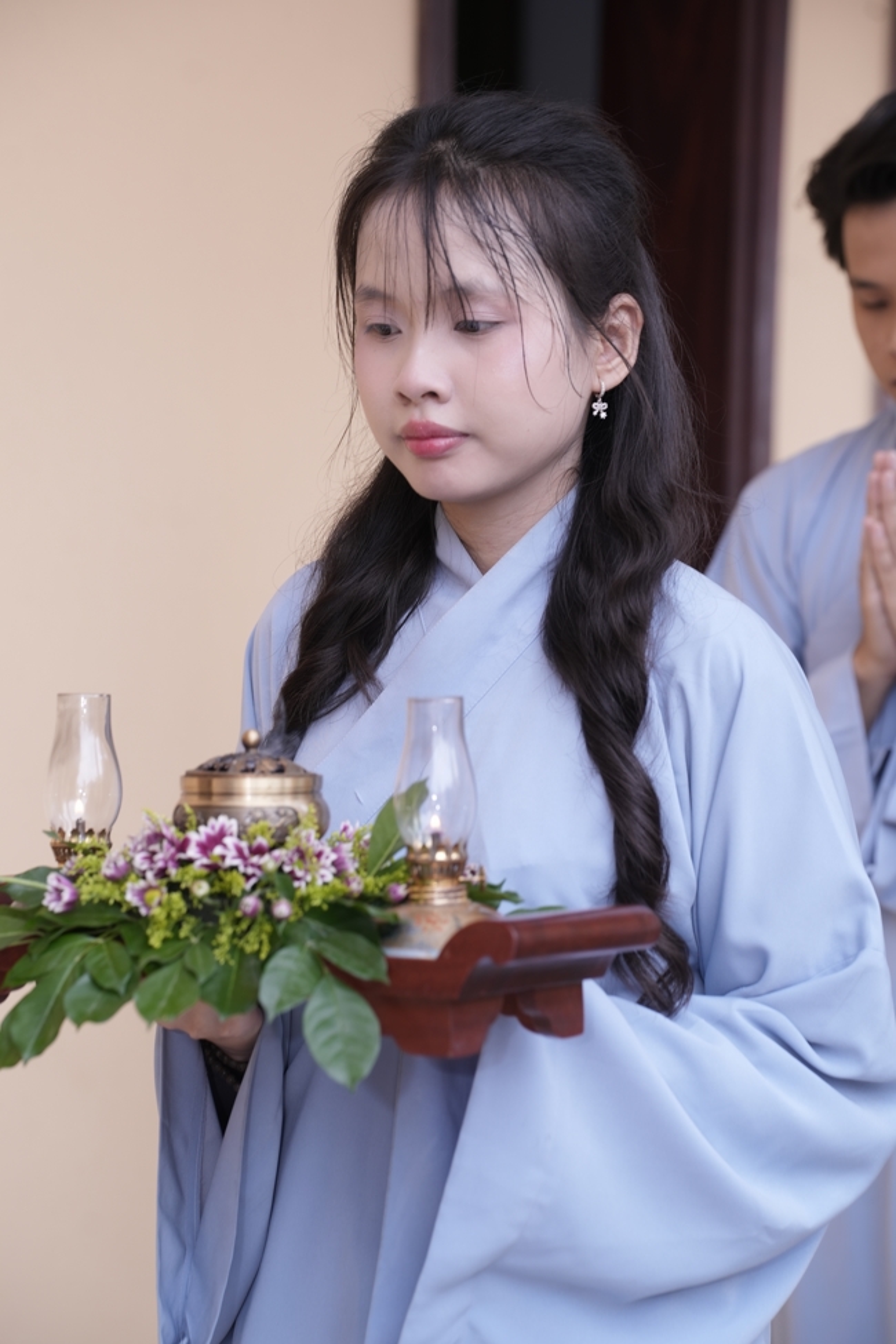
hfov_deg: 15.0
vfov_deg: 22.4
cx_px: 448
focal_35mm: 91
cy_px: 672
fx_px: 3397
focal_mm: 91
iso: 200
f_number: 4.5
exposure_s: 1/160
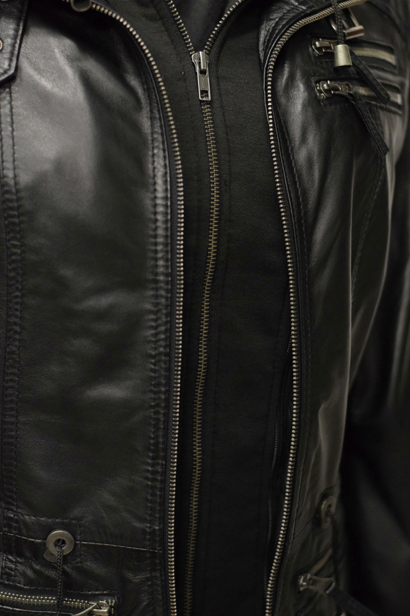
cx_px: 205
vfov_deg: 27.0
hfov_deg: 18.2
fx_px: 1281
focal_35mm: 75
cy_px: 308
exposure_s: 1/320
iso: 3200
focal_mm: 50
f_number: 2.5
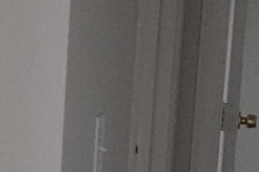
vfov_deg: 9.2
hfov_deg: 12.4
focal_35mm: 149
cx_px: -231
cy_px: 150
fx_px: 1072
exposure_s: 1/320
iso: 4000
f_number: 1.8
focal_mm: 9.4
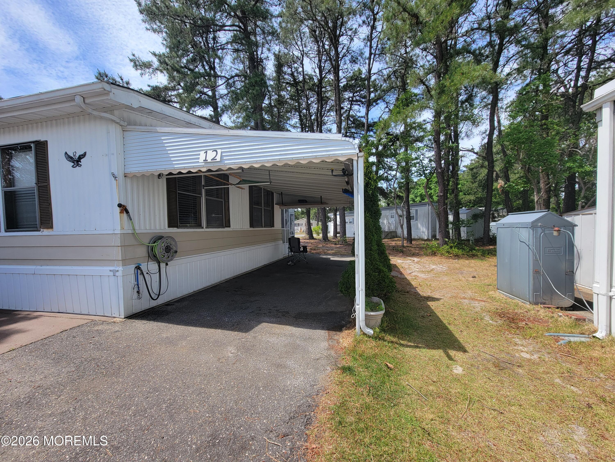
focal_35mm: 13
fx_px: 231
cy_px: 231
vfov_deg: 89.9
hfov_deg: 106.2
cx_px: 308
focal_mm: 2.2
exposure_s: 1/1258
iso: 50
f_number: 2.2
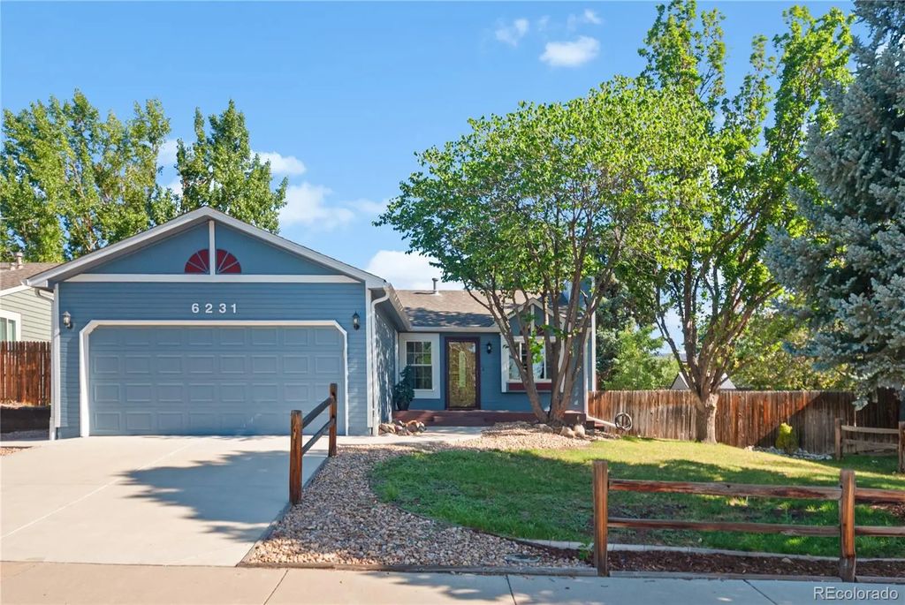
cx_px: 452
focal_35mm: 24
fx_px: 604
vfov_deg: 53.2
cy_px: 302
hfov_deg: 73.7
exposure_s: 1/400
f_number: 4.2
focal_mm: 16
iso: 200
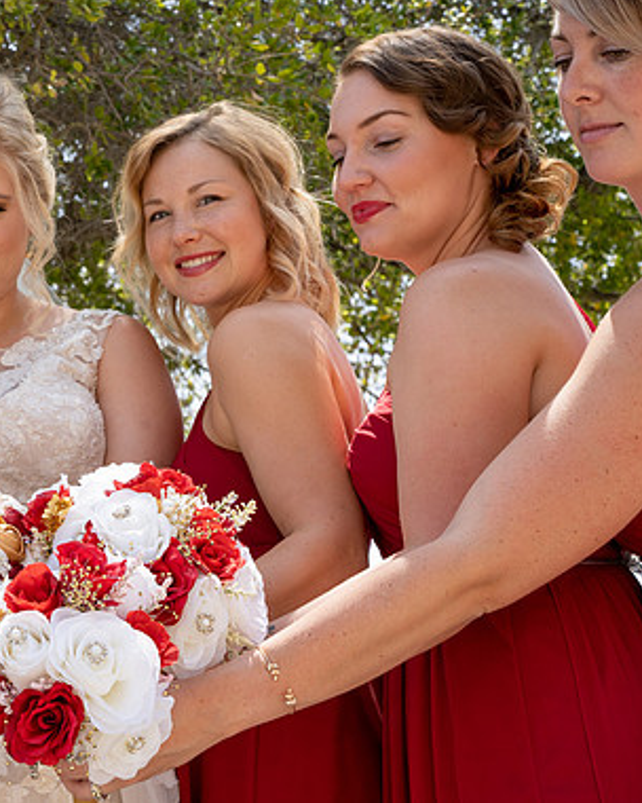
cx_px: 61
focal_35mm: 73
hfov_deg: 20.5
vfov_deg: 26.1
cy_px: 396
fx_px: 1734
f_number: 10
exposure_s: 1/200
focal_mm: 51
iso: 500
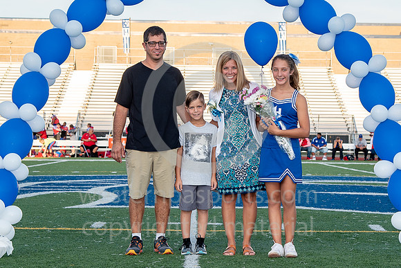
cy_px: 97
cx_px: 222
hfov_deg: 18.8
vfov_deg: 12.6
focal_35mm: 109
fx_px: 1211
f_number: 5.6
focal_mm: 58
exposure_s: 1/125
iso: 100
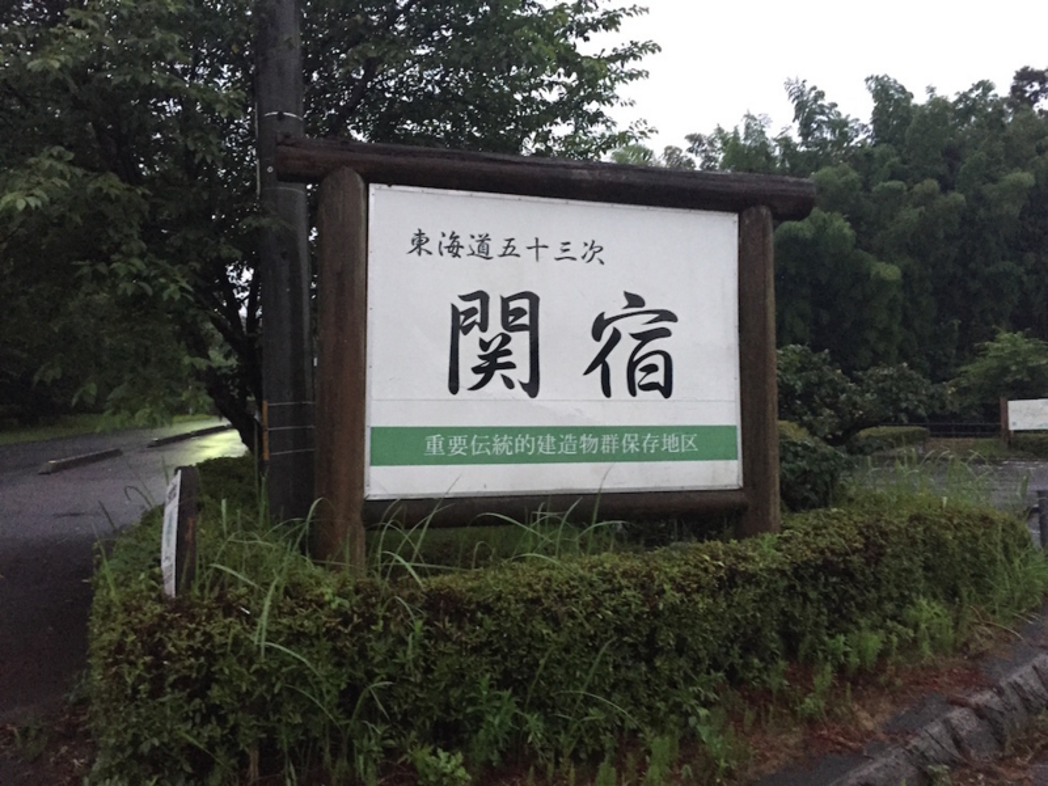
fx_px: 878
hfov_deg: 61.7
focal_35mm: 29
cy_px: 393
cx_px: 524
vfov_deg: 48.2
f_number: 2.2
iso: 250
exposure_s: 1/15
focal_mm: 4.15
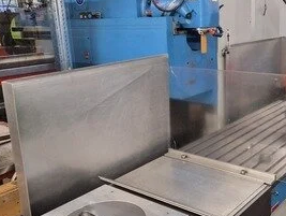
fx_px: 356
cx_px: 194
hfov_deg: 43.1
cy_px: 106
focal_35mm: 43
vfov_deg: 33.7
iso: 64
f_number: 1.8
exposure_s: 1/100
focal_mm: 5.4
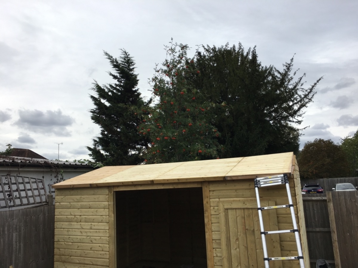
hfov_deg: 61.7
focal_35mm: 29
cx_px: 179
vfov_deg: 48.2
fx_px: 300
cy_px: 134
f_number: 2.2
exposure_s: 1/1709
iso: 25
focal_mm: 4.15
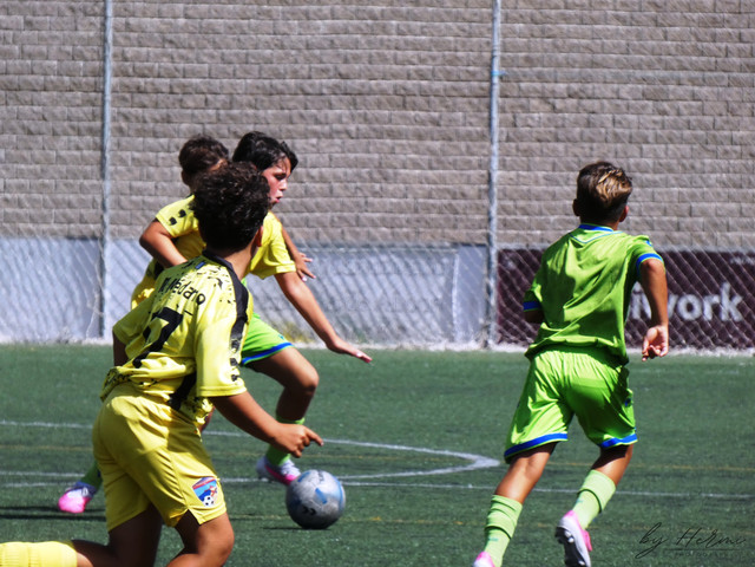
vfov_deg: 2.5
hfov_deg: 3.4
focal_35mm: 584
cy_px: 284
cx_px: 378
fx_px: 12737
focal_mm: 104.7
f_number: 5.6
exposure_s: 1/1000
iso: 200
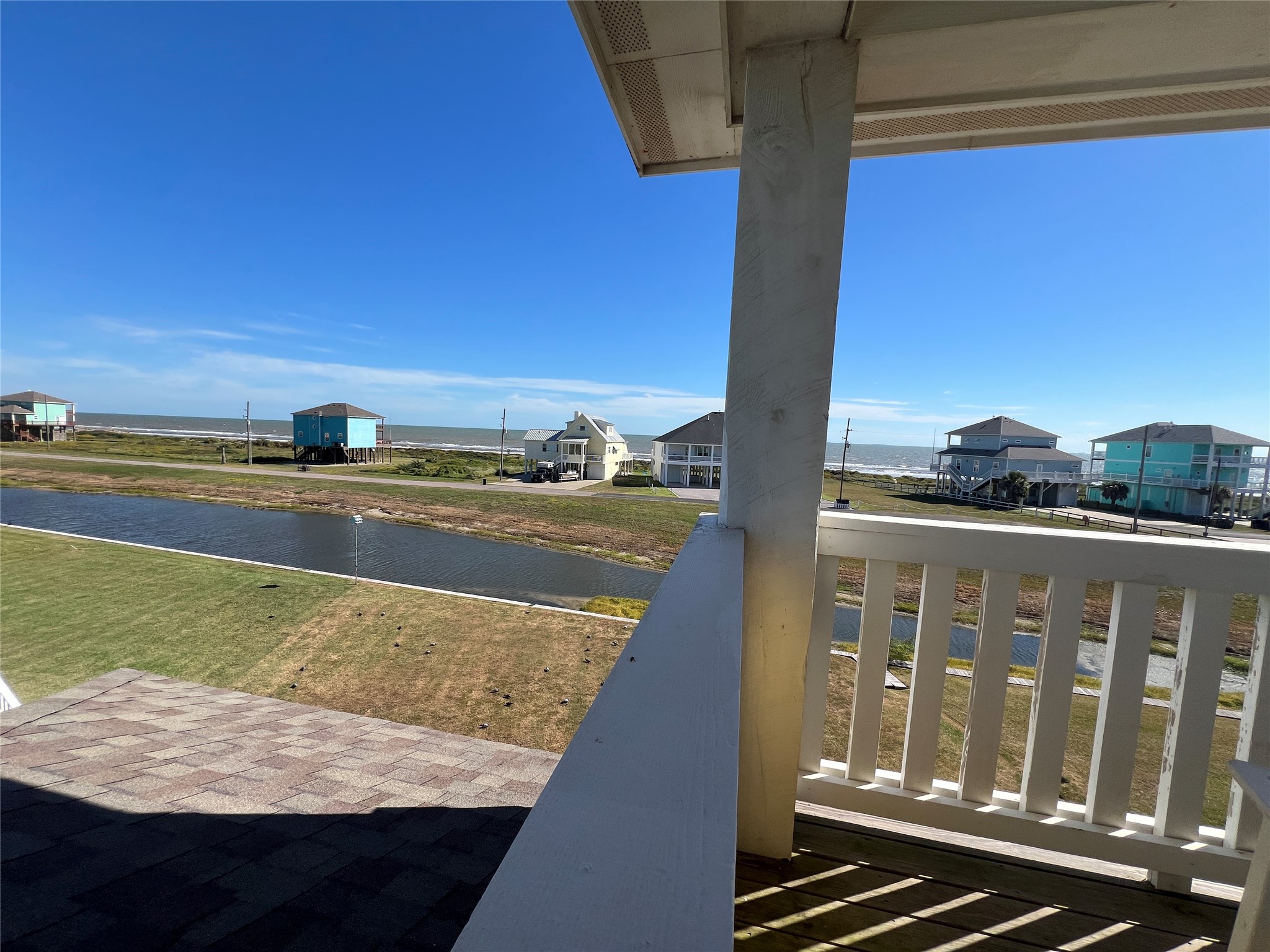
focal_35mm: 13
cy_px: 476
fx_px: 477
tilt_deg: -5.1
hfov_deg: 106.2
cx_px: 635
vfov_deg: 89.9
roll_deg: -1.6
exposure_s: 1/2222
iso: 32
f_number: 1.8
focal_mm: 1.57
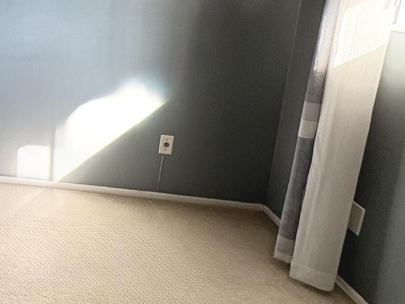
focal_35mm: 39
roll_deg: -0.8
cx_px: -84
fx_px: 456
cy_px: 58
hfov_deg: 36.6
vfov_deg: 35.6
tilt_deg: -10.6
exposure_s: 1/99
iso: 125
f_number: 2.2
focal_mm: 2.22
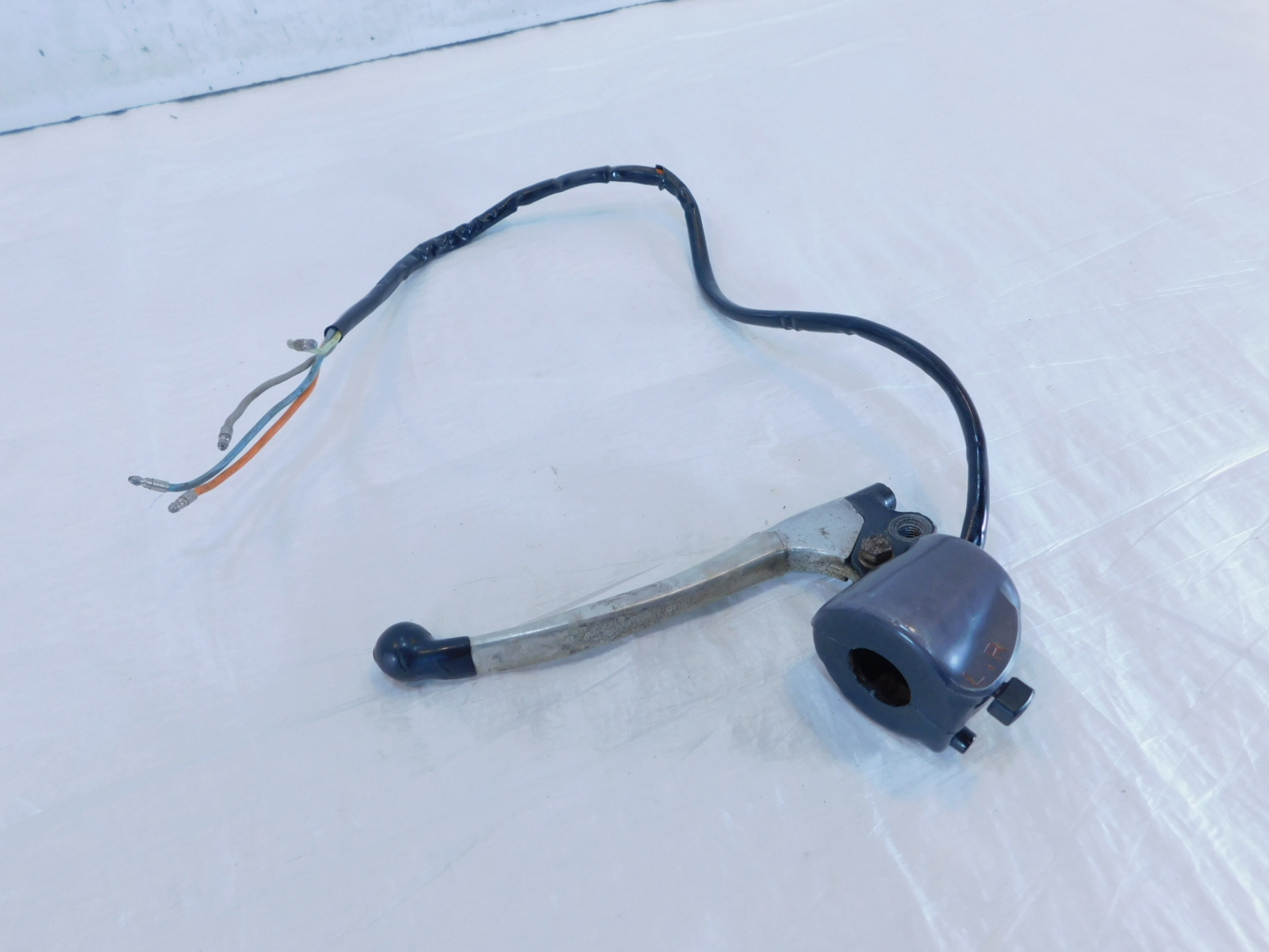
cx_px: 634
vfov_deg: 58.9
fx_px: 843
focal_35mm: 23
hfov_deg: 73.9
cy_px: 476
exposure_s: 1/40
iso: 125
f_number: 3
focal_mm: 4
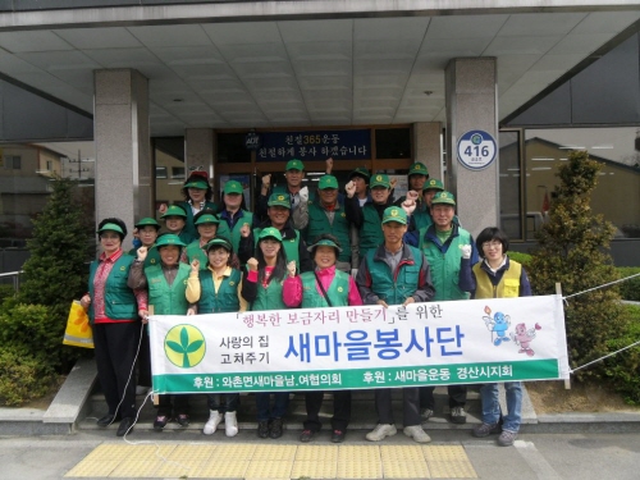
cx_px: 320
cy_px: 240
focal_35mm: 34
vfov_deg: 41.8
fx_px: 629
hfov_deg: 54.0
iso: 80
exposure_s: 1/500
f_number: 3.6
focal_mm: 6
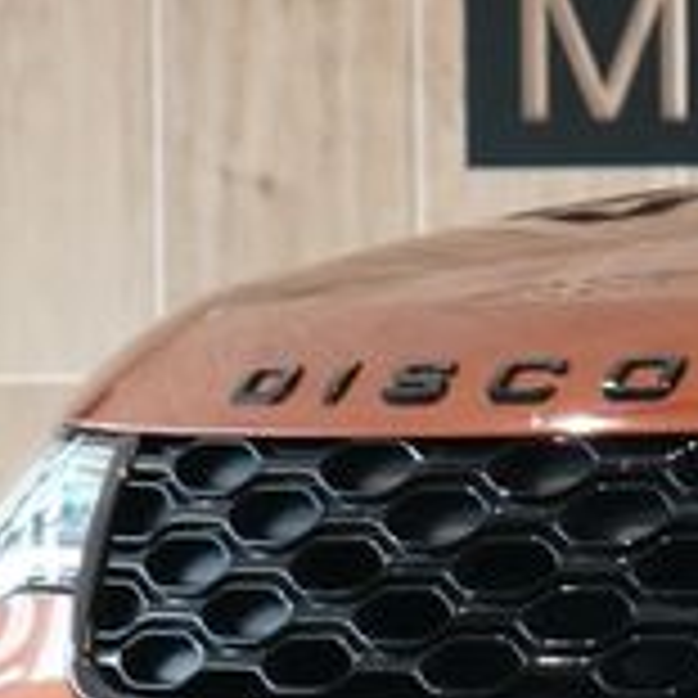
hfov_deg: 4.9
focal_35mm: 348
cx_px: 1792
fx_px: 7939
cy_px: 808
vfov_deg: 5.0
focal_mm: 62
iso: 3200
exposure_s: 1/160
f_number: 5.6
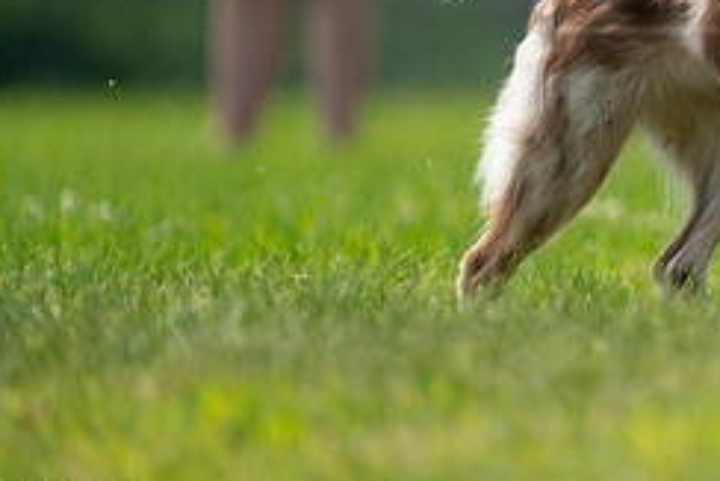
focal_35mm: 1425
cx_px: 814
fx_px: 28516
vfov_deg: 1.0
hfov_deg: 1.4
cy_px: -13
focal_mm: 600
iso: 1600
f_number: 6.3
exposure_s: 1/4000
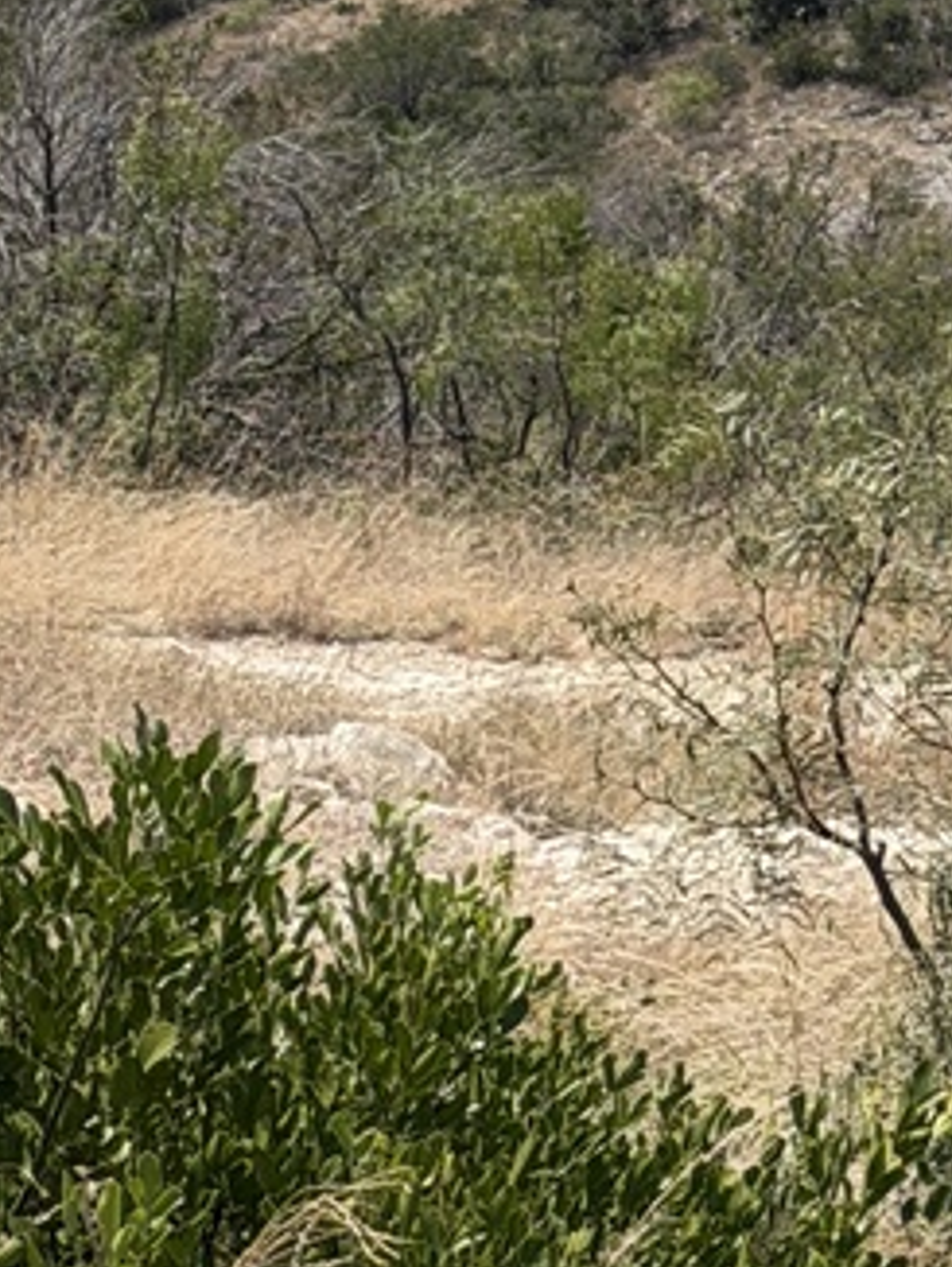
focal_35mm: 212
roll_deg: -5.6
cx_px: 1177
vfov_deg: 9.2
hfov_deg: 7.0
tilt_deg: -9.3
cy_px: -86
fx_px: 7764
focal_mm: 6.76
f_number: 1.78
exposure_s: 1/6536
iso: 64
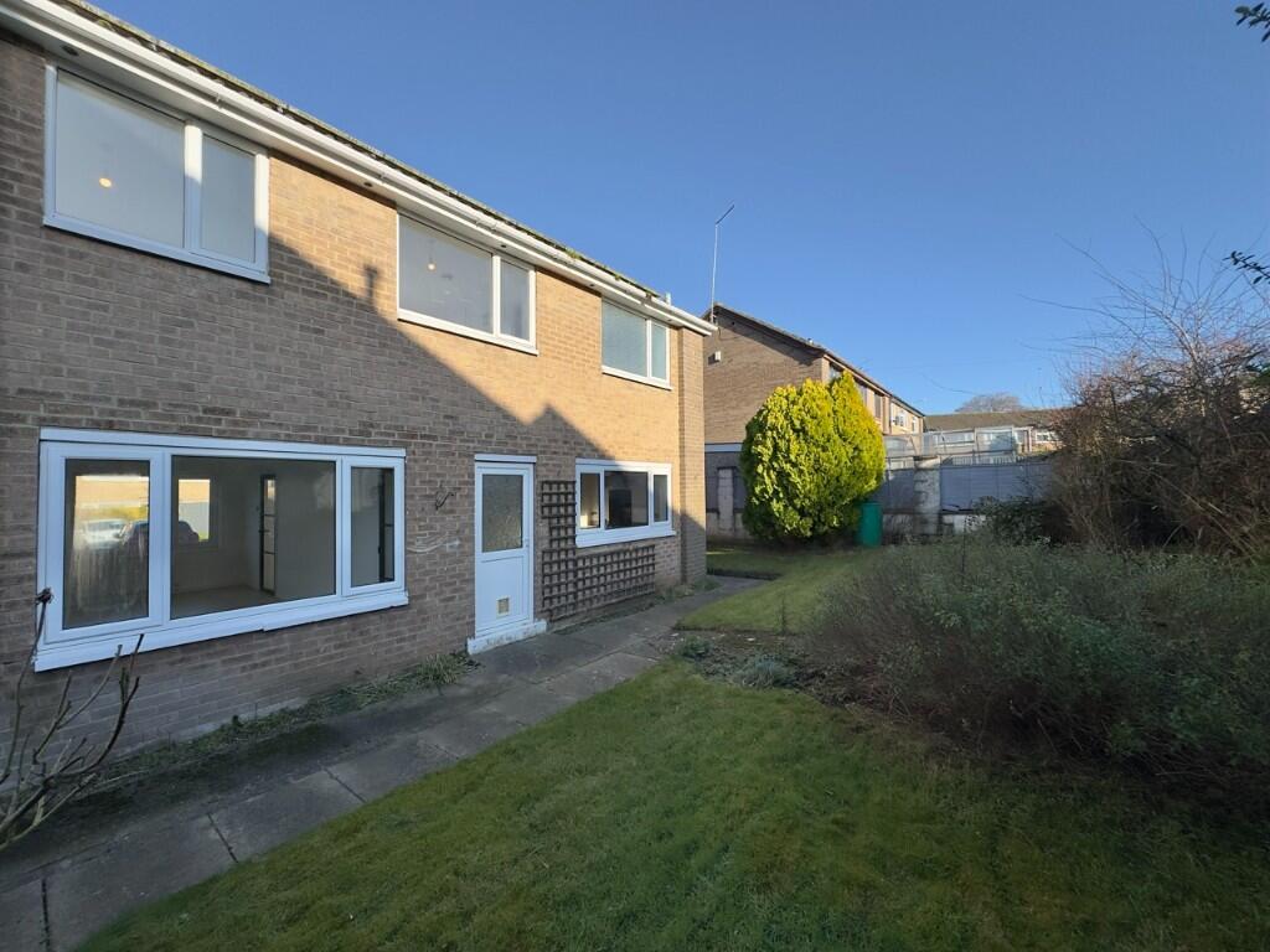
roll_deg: +0.0
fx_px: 514
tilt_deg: +1.0
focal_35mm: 14
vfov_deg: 85.7
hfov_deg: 102.1
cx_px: 635
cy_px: 476
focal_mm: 2.22
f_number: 2.2
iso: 40
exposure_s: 1/899
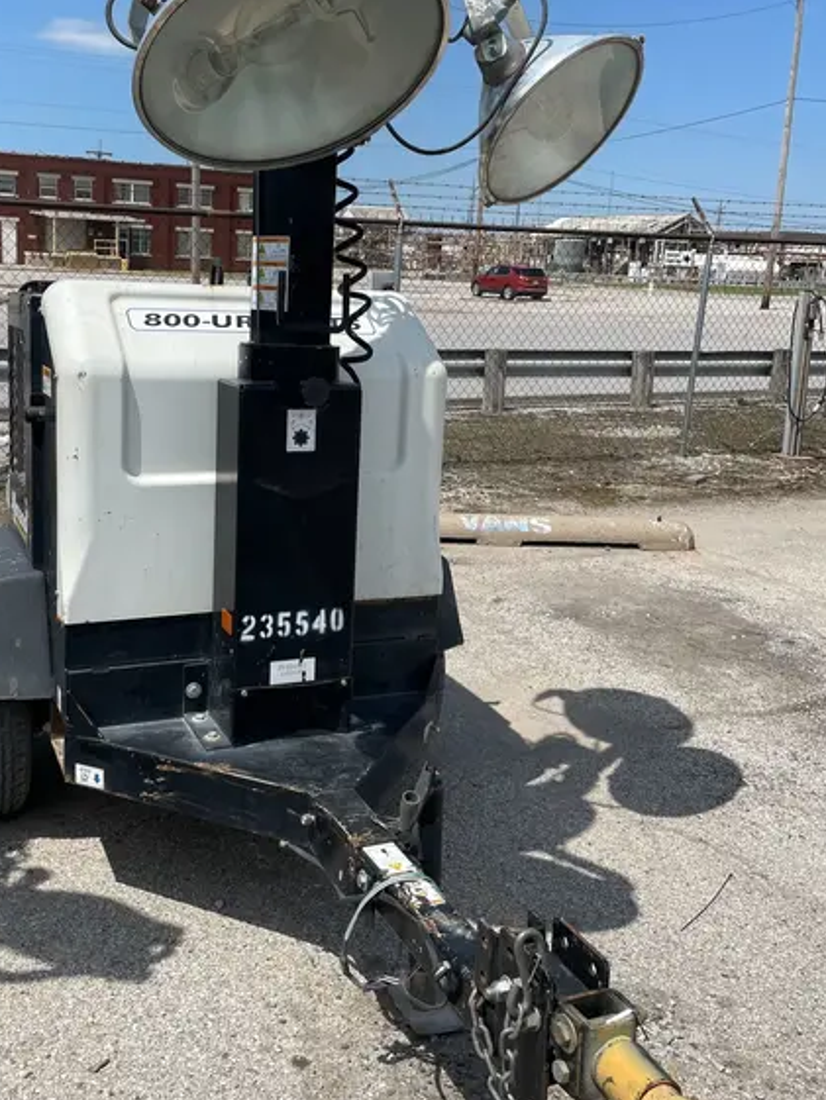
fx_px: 1081
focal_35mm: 34
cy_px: 466
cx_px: 322
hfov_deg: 41.6
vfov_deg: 53.7
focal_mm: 4.2
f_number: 1.6
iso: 32
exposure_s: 1/4651
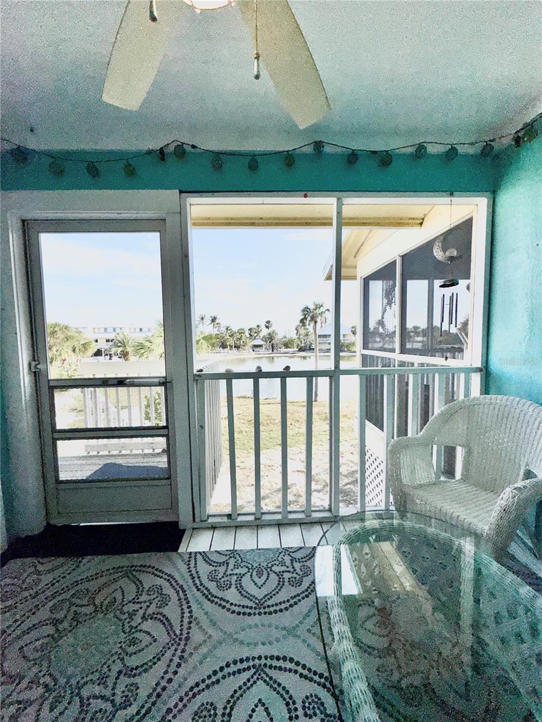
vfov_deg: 102.1
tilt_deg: -4.5
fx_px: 292
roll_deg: +1.2
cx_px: 271
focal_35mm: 14
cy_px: 361
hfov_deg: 85.7
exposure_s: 1/3546
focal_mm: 2.22
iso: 32
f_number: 2.2
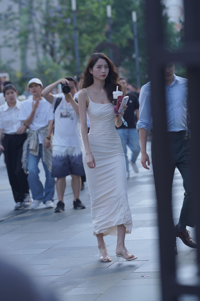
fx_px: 1125
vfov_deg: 15.2
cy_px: 150
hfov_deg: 10.2
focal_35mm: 135
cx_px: 100
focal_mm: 135
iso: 320
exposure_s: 1/1000
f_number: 4
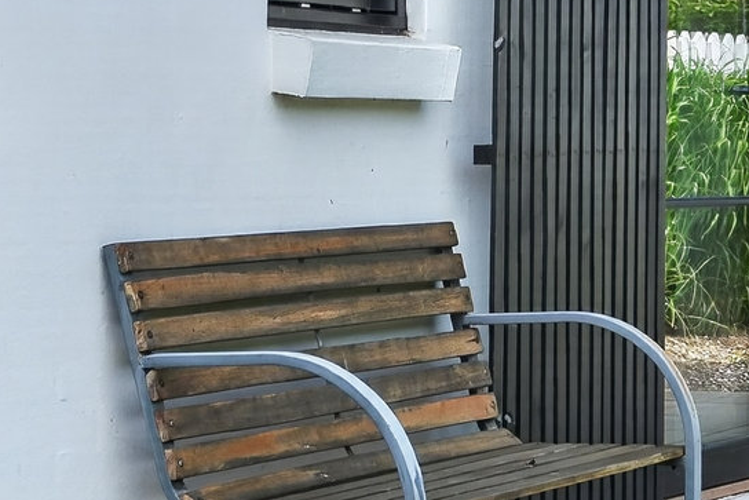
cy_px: 31
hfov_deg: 12.3
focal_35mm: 160
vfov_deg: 8.5
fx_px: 3330
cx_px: 1088
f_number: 8
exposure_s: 1/160
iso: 400
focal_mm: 34
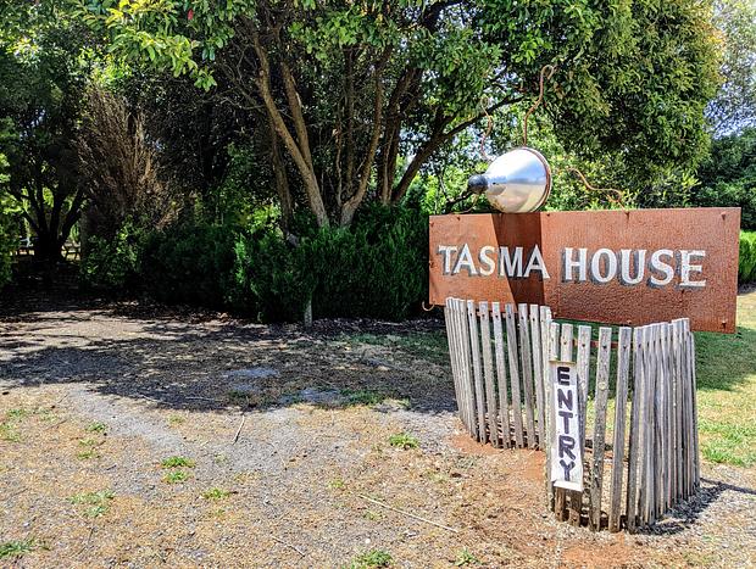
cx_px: 378
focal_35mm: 27
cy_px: 284
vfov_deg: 51.5
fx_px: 591
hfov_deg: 65.2
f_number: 1.8
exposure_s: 1/1174
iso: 50
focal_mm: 4.44
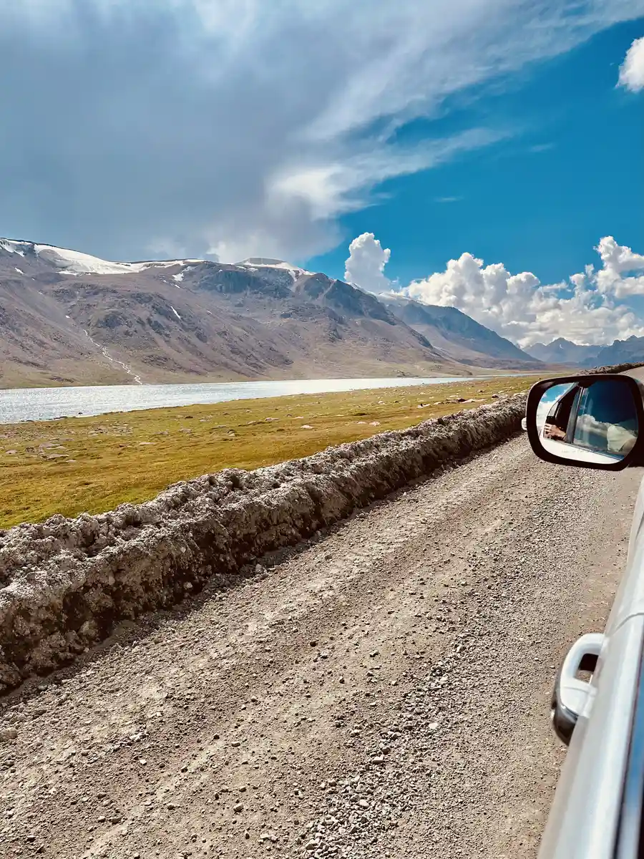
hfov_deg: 56.8
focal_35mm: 24
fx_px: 595
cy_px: 430
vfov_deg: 71.6
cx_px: 322
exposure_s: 1/7576
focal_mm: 6.86
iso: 80
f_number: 1.78
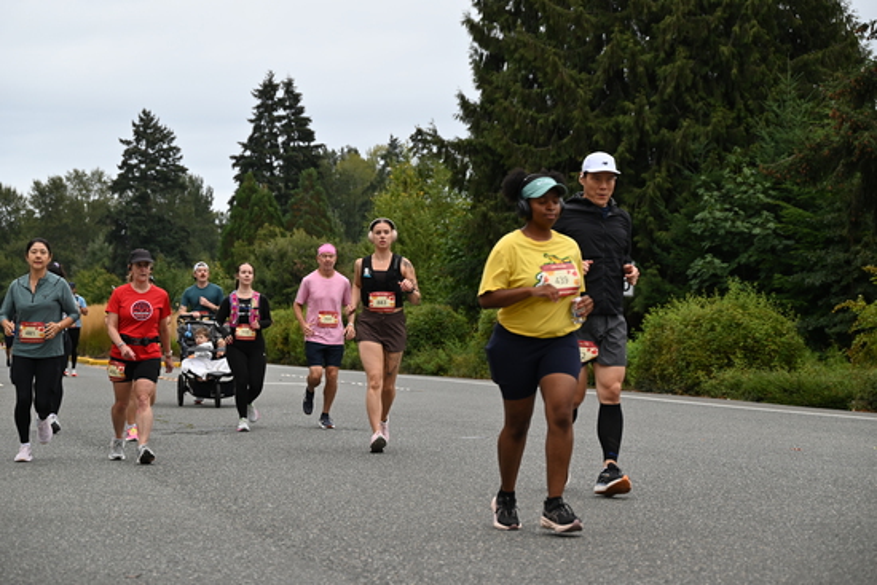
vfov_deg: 15.0
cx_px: 438
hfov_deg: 22.4
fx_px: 2217
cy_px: 292
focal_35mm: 91
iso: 400
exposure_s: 1/200
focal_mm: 91
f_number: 6.3
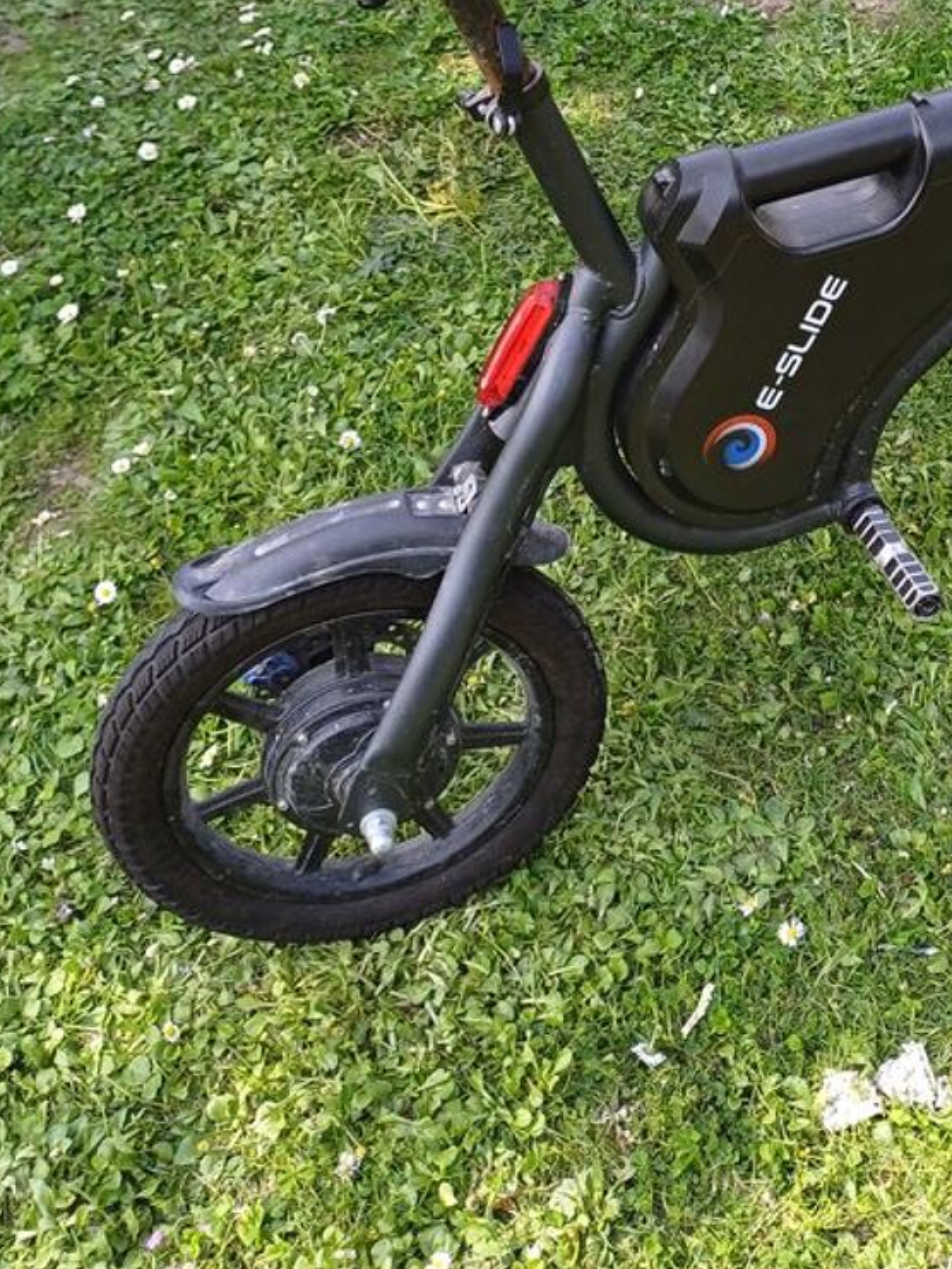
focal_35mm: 45
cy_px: 290
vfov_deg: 40.7
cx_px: 782
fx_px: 1650
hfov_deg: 31.2
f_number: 1.8
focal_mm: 4.65
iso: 50
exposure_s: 1/198
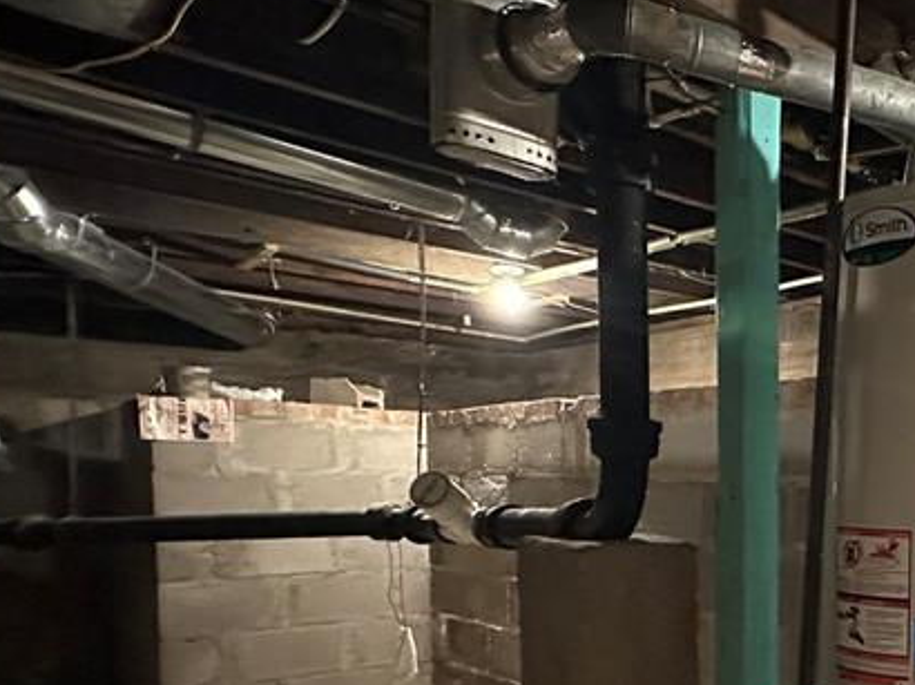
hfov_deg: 45.2
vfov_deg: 39.3
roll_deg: -0.4
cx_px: 899
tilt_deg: -3.4
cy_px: 534
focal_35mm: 35
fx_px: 925
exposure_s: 1/60
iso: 1250
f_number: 2.2
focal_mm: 2.22
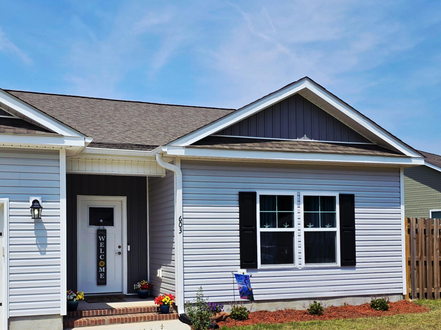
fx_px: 484
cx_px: 164
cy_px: 222
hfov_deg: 48.5
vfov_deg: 37.3
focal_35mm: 38
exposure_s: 1/10000
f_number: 1.7
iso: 64
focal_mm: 6.3
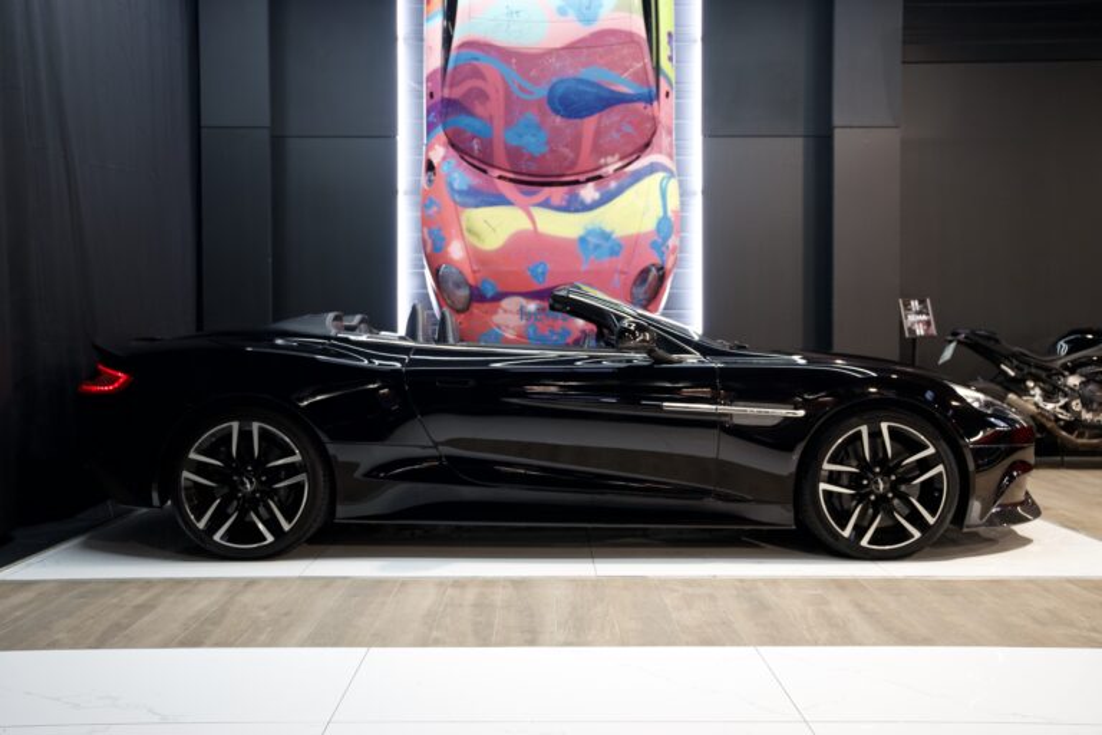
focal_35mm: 33
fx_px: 998
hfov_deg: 57.8
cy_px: 368
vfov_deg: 40.4
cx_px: 551
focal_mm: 32.6
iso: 1250
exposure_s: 1/80
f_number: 2.8
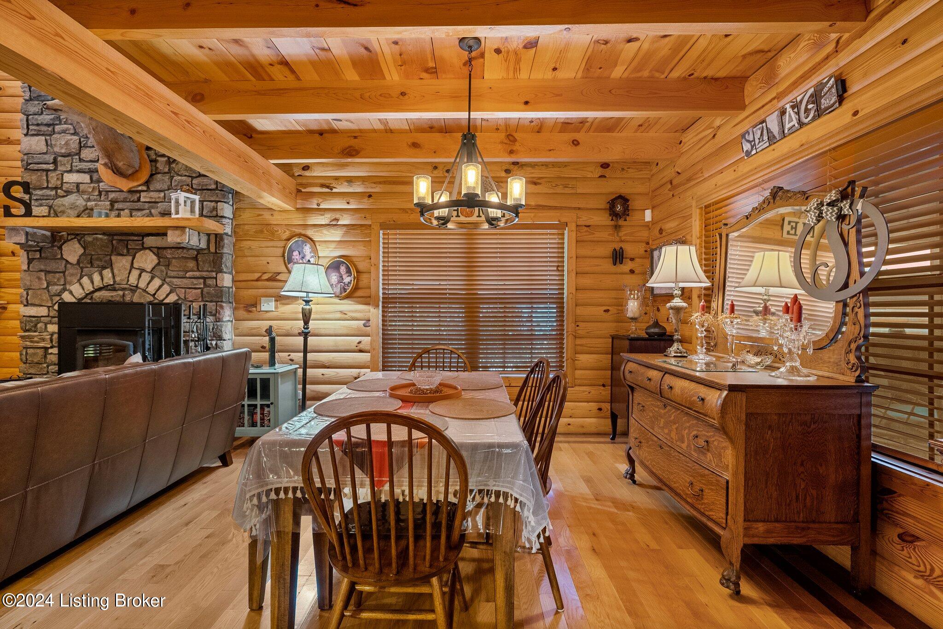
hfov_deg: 100.4
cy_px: 314
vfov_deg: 77.4
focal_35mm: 15
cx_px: 472
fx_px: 393
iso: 400
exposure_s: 1/2
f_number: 7.1
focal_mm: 15
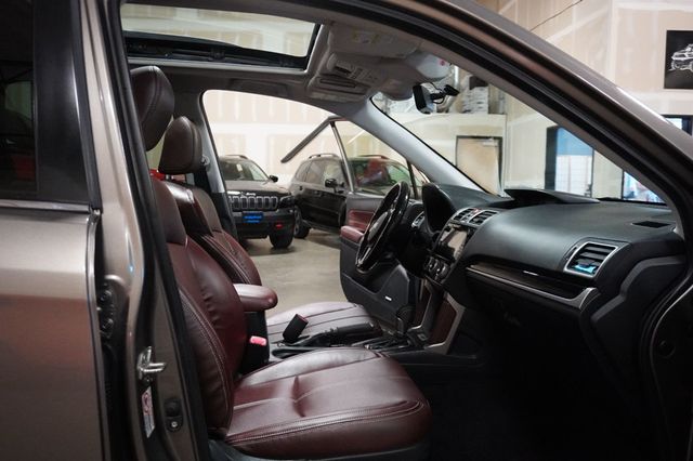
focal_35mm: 28
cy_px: 230
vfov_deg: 45.6
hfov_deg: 64.6
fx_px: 548
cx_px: 346
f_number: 4
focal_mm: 19
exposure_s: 1/160
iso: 6400
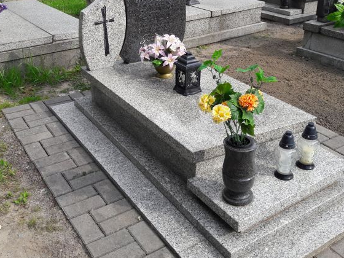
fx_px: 398
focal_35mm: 40
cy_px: 90
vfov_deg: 35.7
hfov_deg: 46.7
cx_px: 190
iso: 40
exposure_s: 1/648
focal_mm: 3.7
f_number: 1.9
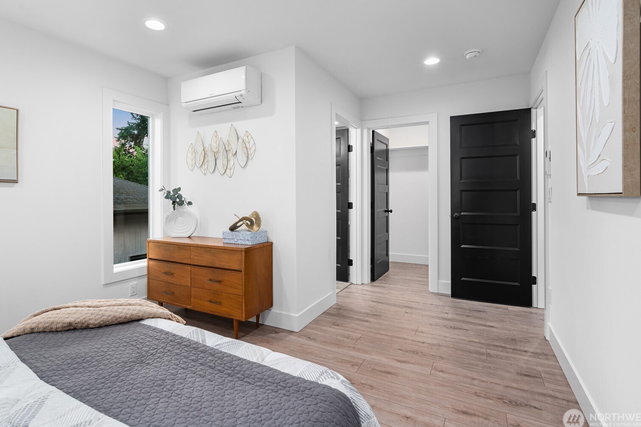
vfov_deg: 67.3
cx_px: 306
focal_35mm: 18
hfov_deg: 89.9
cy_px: 196
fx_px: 321
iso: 100
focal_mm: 16
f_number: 8
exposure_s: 1.3
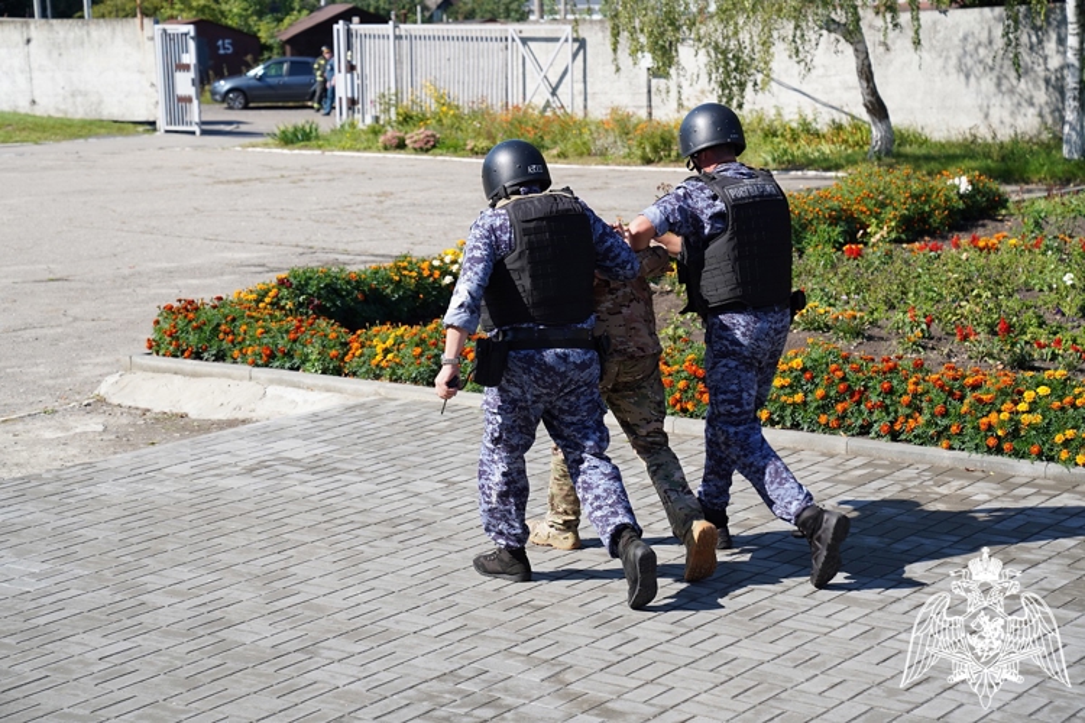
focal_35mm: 70
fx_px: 2110
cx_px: 542
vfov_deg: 19.5
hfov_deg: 28.8
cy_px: 362
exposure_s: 1/400
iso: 100
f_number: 4.5
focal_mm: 70
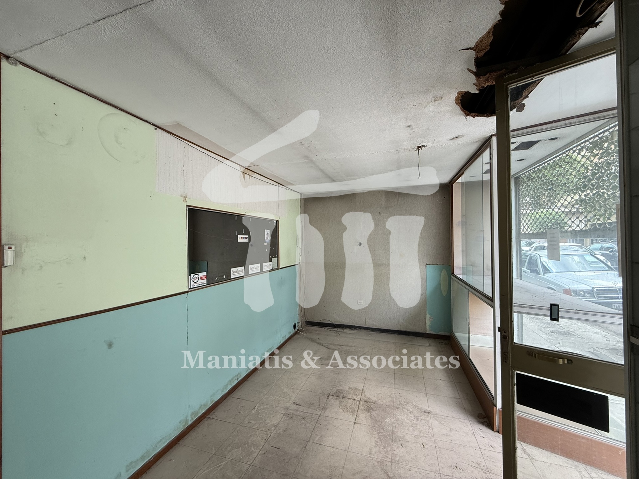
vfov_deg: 85.7
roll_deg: +0.5
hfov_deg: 102.1
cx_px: 320
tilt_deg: +1.2
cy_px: 240
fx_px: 258
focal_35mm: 14
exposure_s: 1/99
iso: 125
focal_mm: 2.22
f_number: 2.2
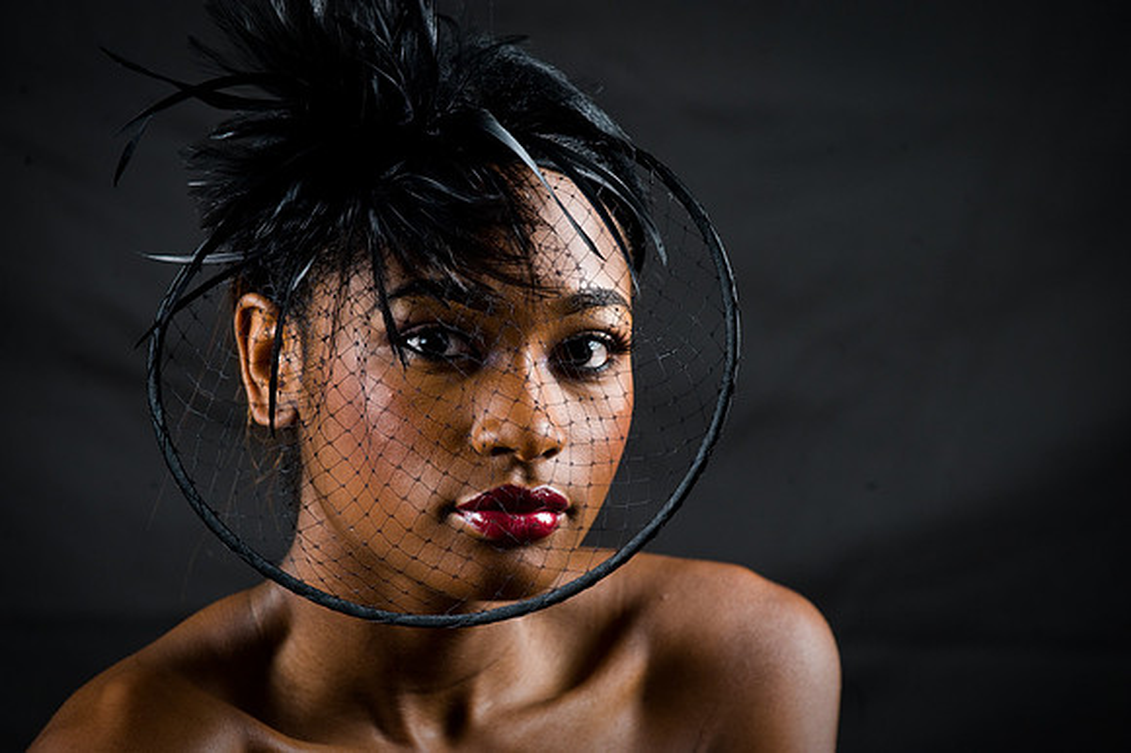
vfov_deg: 6.9
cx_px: 566
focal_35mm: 200
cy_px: 376
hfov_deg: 10.3
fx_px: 6280
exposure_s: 1/125
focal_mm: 200
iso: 320
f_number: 5.6
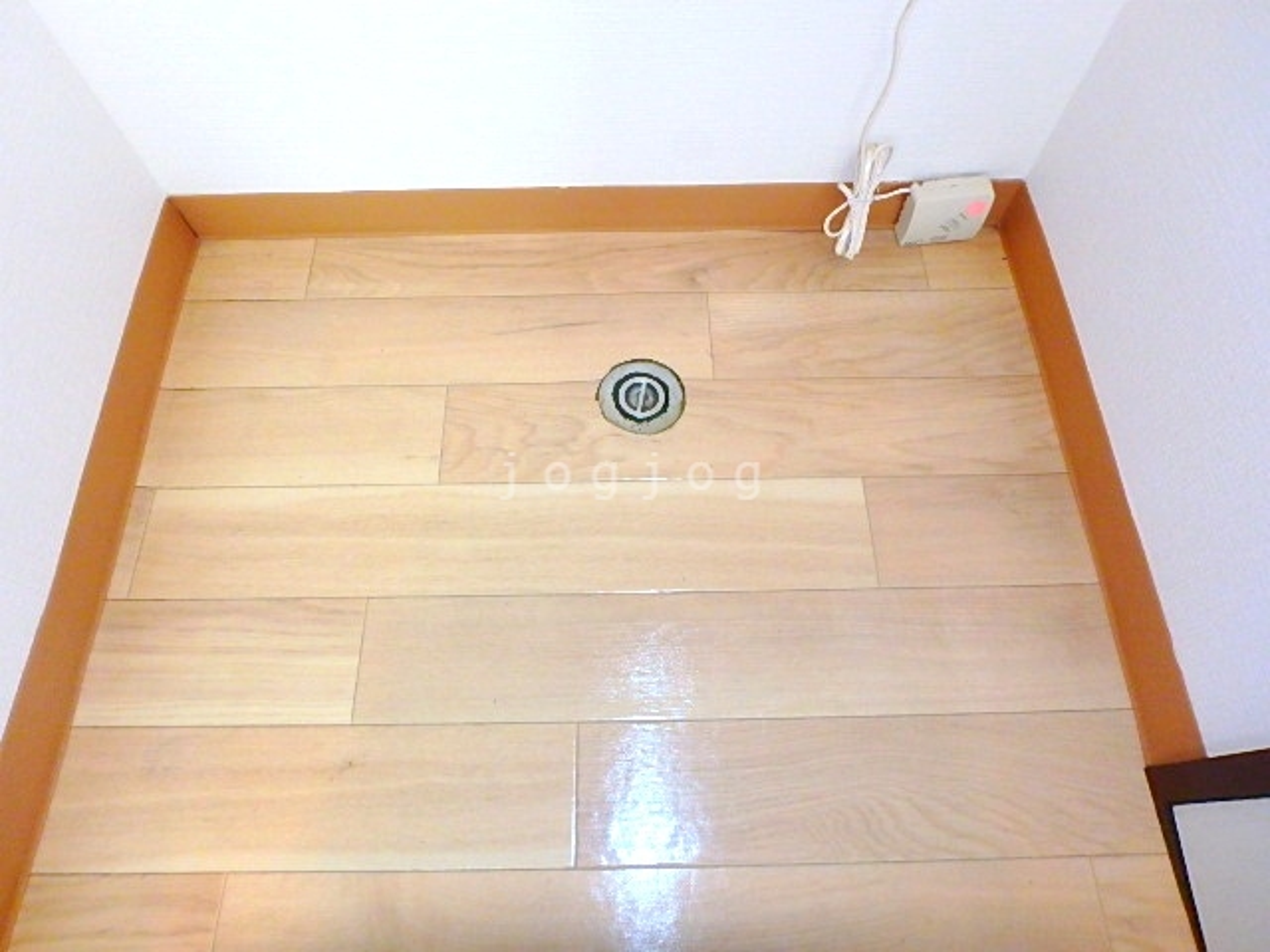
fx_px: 770
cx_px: 635
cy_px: 476
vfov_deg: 63.4
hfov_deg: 79.0
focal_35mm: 21
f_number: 3.5
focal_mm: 3.7
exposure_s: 1/30
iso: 400
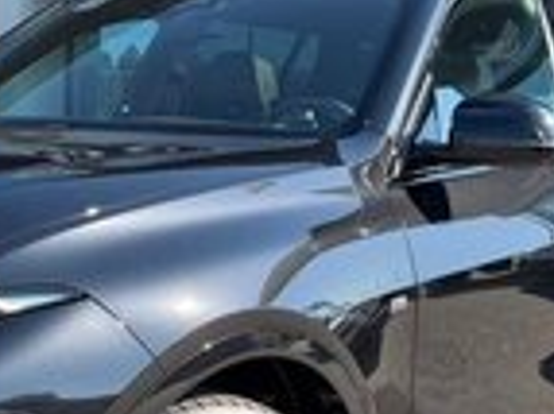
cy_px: 205
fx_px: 1311
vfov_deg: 18.0
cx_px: 151
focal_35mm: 82
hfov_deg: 23.7
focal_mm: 6.76
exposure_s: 1/1271
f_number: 1.78
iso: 80
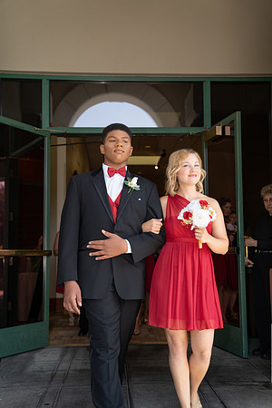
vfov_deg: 42.7
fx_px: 521
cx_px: 136
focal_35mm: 46
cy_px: 204
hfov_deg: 29.2
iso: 100
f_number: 2.8
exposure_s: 1/160
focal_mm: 46
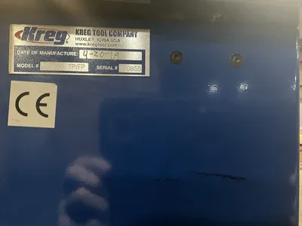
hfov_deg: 61.7
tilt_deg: +1.9
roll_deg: -1.0
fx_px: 253
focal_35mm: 29
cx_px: 151
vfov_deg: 48.2
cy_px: 113
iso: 640
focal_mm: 3
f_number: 1.8
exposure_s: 1/25
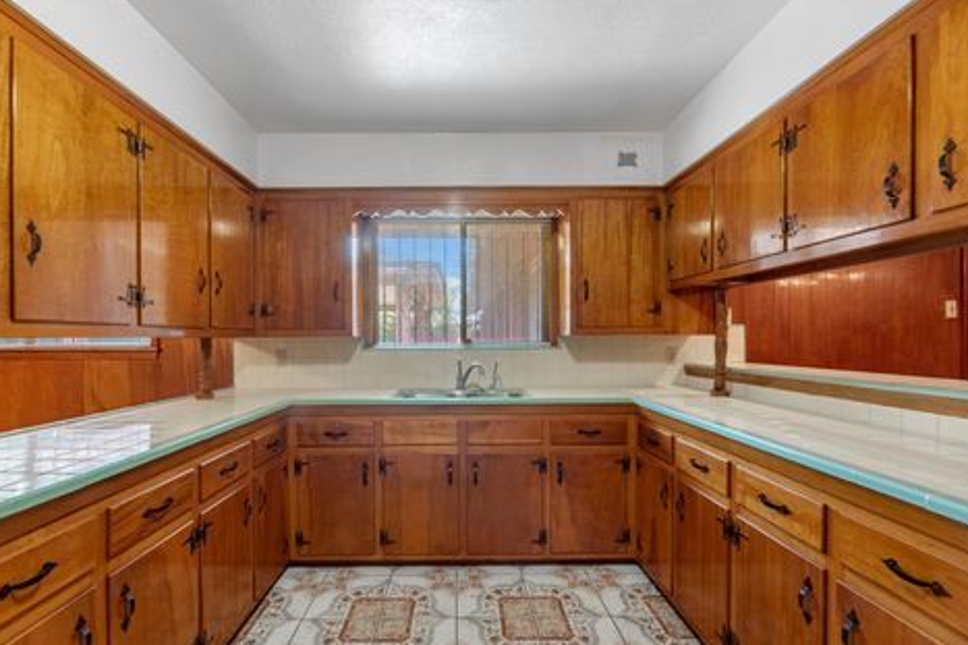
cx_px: 456
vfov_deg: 77.3
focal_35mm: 15
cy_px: 335
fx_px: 403
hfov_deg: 100.3
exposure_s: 1/1.67
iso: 250
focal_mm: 14
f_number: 9
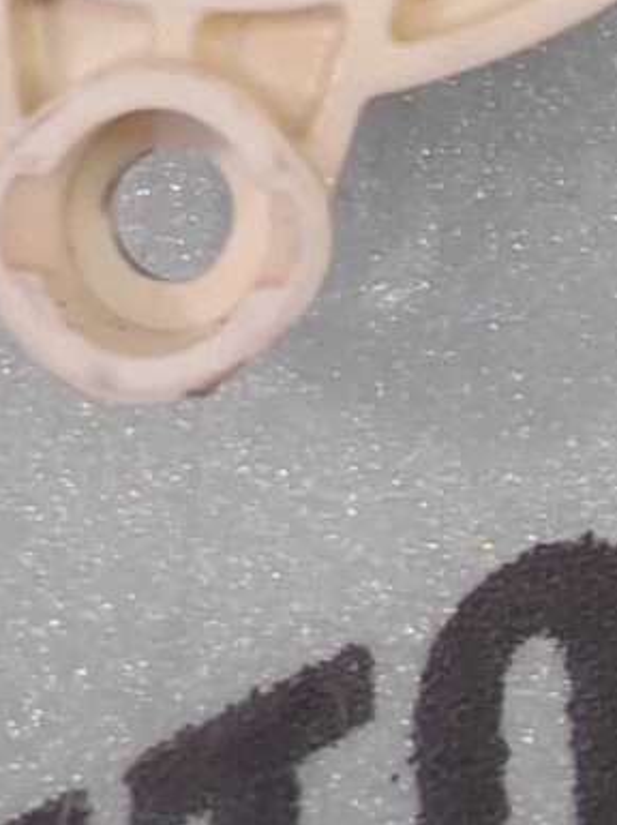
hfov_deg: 13.0
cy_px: -1656
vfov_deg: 11.1
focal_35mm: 113
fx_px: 2690
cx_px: 491
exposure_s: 1/33
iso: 97
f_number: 1.79
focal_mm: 4.74
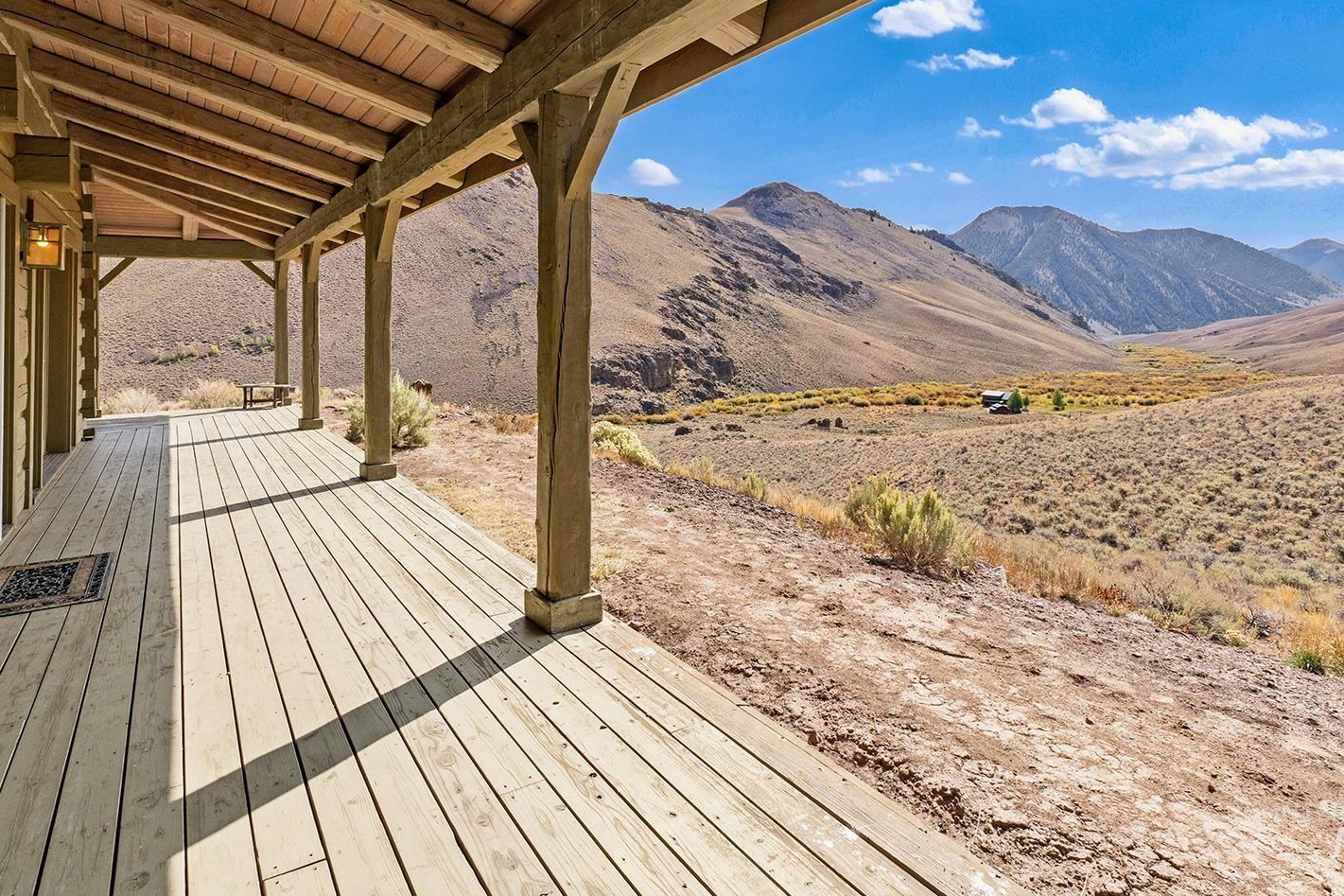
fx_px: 709
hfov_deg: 86.9
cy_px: 343
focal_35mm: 19
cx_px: 641
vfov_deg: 63.7
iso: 200
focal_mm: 10
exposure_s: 1/320
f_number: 9
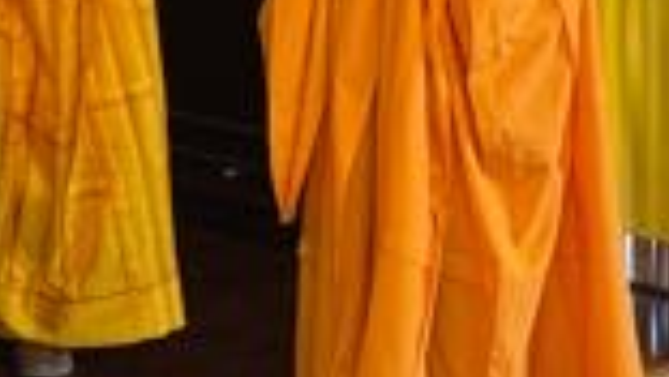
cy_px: -465
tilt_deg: -0.6
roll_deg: -1.5
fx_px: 2485
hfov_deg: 12.6
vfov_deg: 8.1
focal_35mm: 140
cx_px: -849
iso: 125
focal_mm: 6.76
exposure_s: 1/60
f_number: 1.78
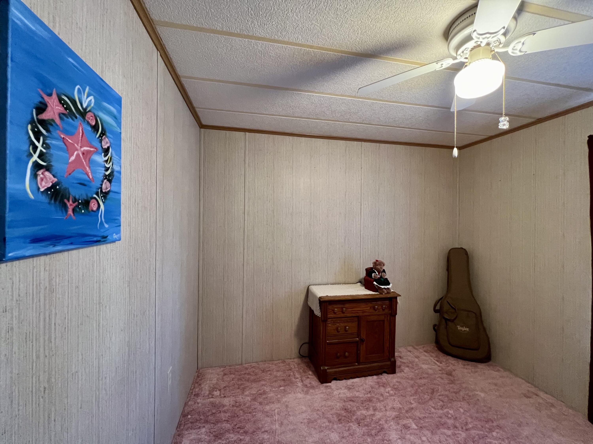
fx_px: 223
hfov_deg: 106.2
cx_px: 296
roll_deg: +0.1
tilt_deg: -0.9
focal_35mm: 13
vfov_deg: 89.9
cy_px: 222
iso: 500
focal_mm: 1.57
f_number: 1.8
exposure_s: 1/60
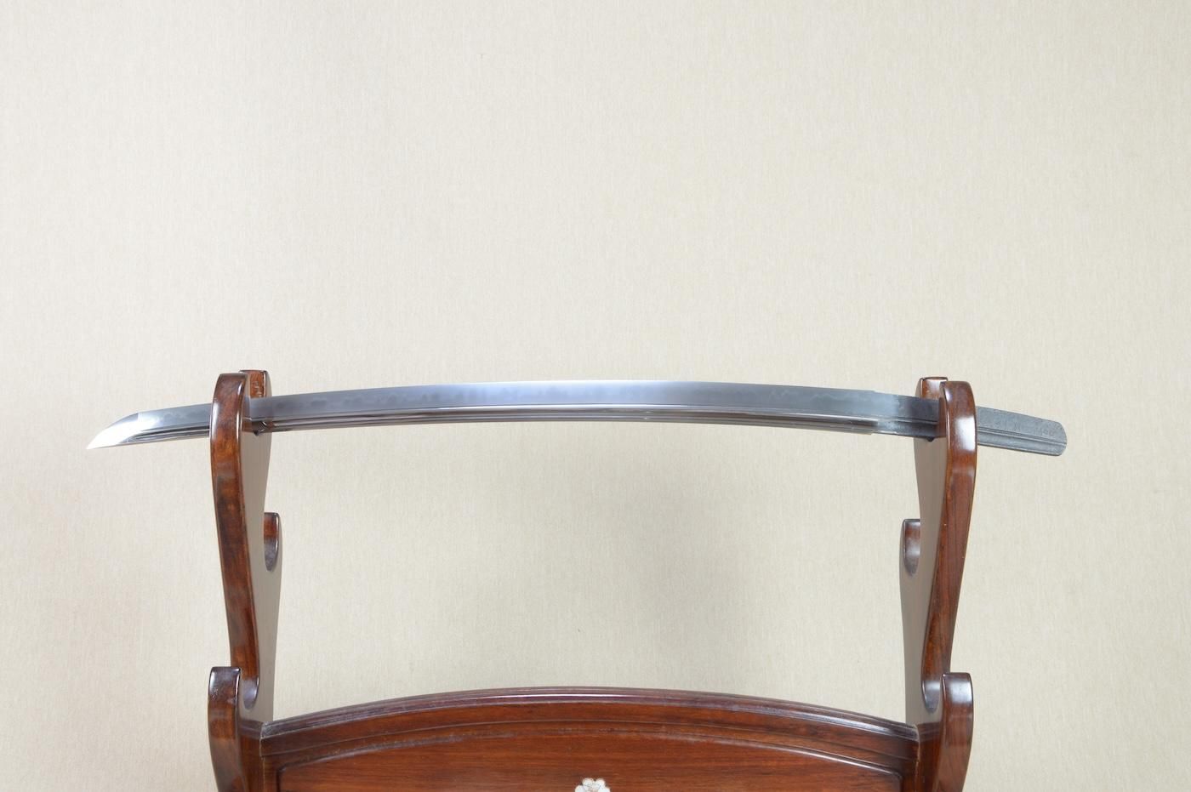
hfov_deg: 53.2
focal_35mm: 36
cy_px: 396
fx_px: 1190
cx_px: 596
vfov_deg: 36.8
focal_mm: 24
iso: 400
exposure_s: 1/1.6
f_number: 11
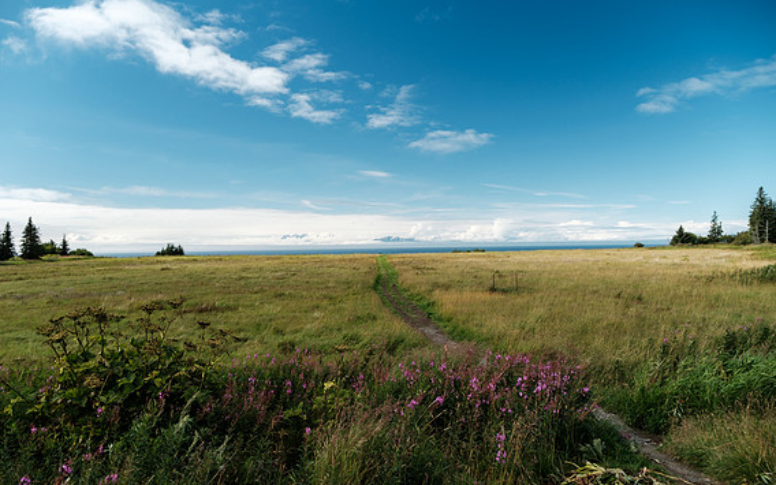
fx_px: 529
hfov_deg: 72.5
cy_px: 245
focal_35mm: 25
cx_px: 381
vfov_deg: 49.3
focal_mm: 16
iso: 160
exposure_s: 1/680
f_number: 3.6
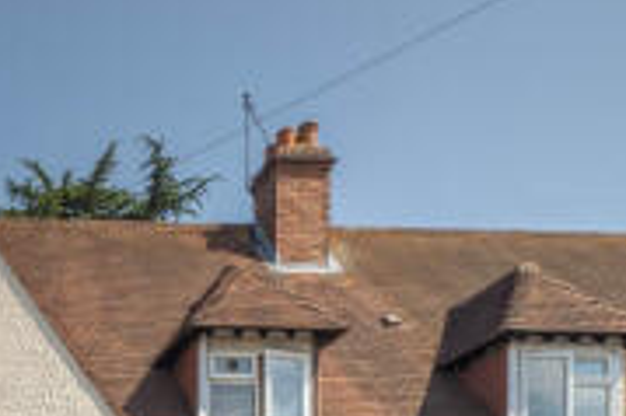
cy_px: 484
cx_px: -24
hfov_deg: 41.1
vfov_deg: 29.3
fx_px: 695
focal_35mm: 40
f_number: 5.6
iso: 400
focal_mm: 10
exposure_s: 1/800
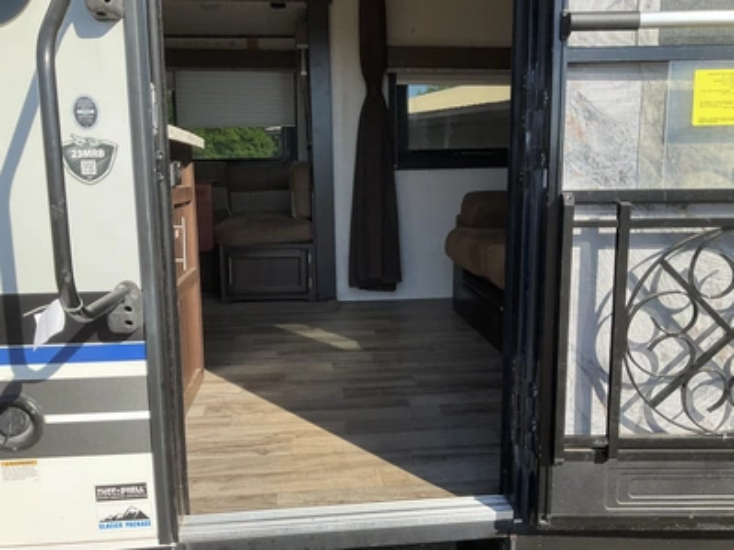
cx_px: 367
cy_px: 275
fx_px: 615
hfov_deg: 61.7
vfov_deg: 48.2
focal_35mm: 29
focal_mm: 3
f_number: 1.8
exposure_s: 1/781
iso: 25
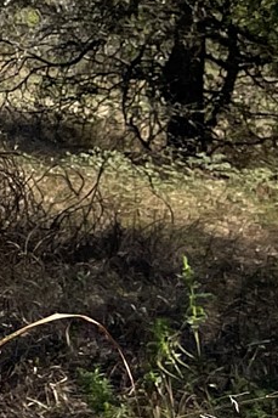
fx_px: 1867
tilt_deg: -0.5
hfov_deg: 6.5
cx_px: -918
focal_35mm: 161
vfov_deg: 12.5
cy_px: -63
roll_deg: -2.5
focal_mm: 5.1
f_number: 1.6
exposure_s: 1/4049
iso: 50
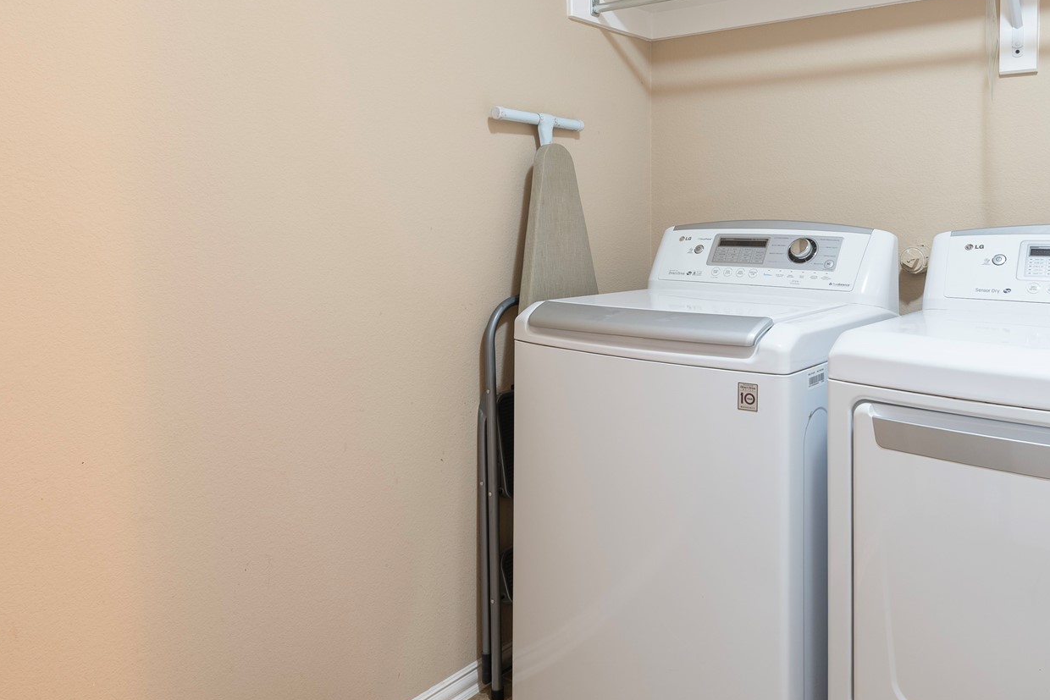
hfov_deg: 64.9
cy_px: 223
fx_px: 817
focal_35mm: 28
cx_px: 622
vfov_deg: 45.6
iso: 100
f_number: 7.1
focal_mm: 16
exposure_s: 4
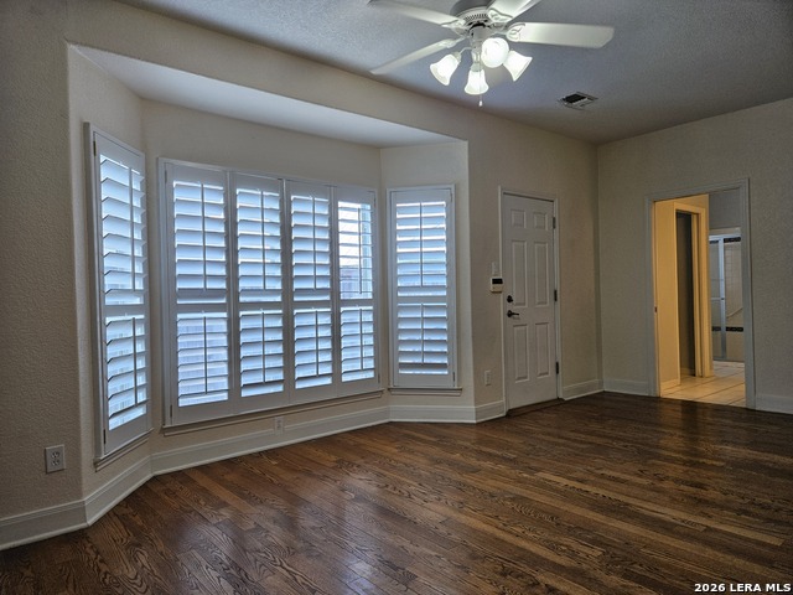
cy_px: 298
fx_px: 527
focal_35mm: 23
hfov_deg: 73.9
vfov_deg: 58.9
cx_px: 396
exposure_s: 1/120
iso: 100
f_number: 1.8
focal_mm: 5.4
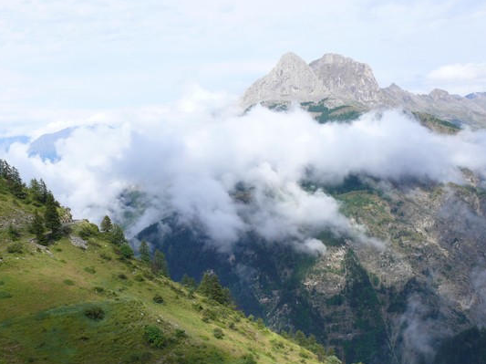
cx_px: 183
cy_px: 237
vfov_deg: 31.3
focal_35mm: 46
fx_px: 645
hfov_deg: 41.0
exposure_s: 1/320
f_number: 5.6
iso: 100
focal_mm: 7.4
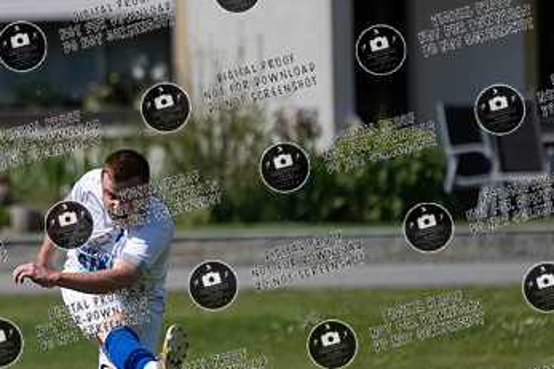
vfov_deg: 1.7
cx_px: 171
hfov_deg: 2.6
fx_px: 12120
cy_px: 284
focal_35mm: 788
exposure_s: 1/8000
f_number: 5.6
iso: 800
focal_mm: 410
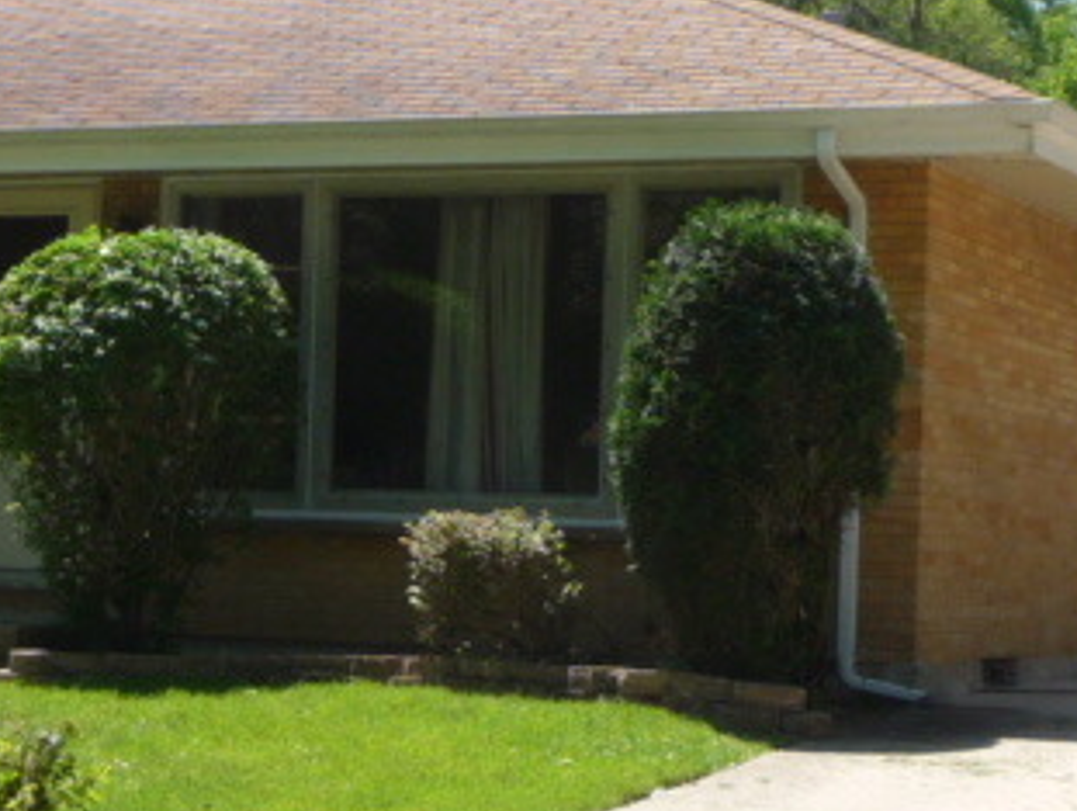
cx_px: 69
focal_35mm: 111
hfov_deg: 17.4
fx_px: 3458
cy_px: 475
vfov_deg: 13.4
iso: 100
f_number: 3.5
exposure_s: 1/500
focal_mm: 5.3
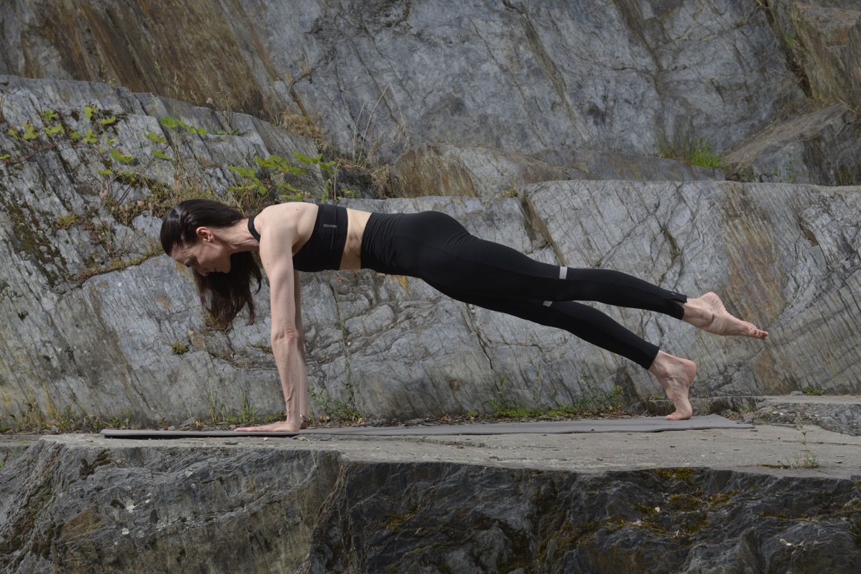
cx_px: 430
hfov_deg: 28.8
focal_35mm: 70
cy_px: 287
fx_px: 1674
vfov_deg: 19.5
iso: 100
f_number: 10
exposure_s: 1/125
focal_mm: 70
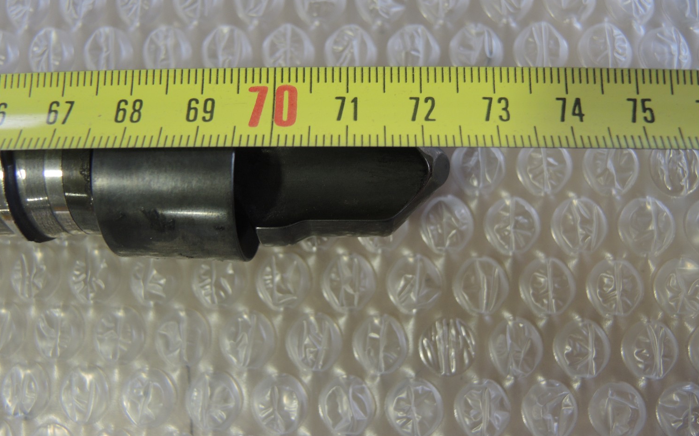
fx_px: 610
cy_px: 213
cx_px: 349
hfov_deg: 59.7
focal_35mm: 32
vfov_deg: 39.4
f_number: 2
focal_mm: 6
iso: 180
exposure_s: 1/30
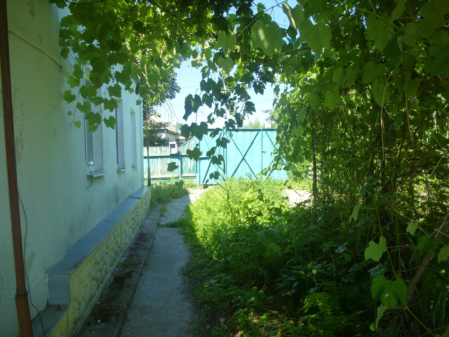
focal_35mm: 24
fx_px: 311
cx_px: 224
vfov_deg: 56.8
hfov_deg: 71.6
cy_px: 168
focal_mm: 4.3
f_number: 3.3
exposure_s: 1/320
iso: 160
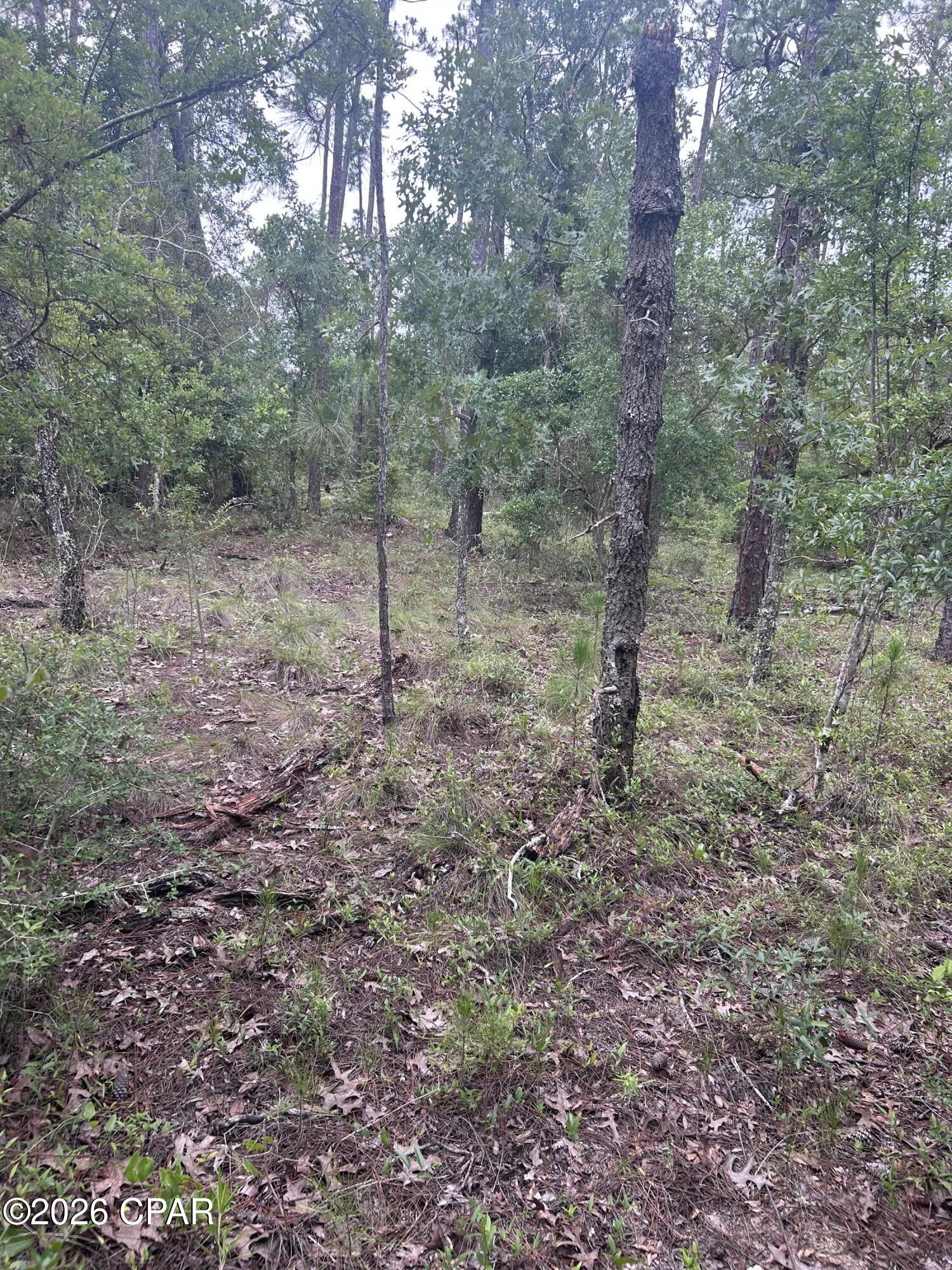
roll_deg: -5.1
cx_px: 476
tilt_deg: -8.2
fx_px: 953
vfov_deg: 67.3
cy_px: 635
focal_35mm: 26
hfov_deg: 53.1
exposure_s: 1/350
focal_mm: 5.7
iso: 50
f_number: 1.5
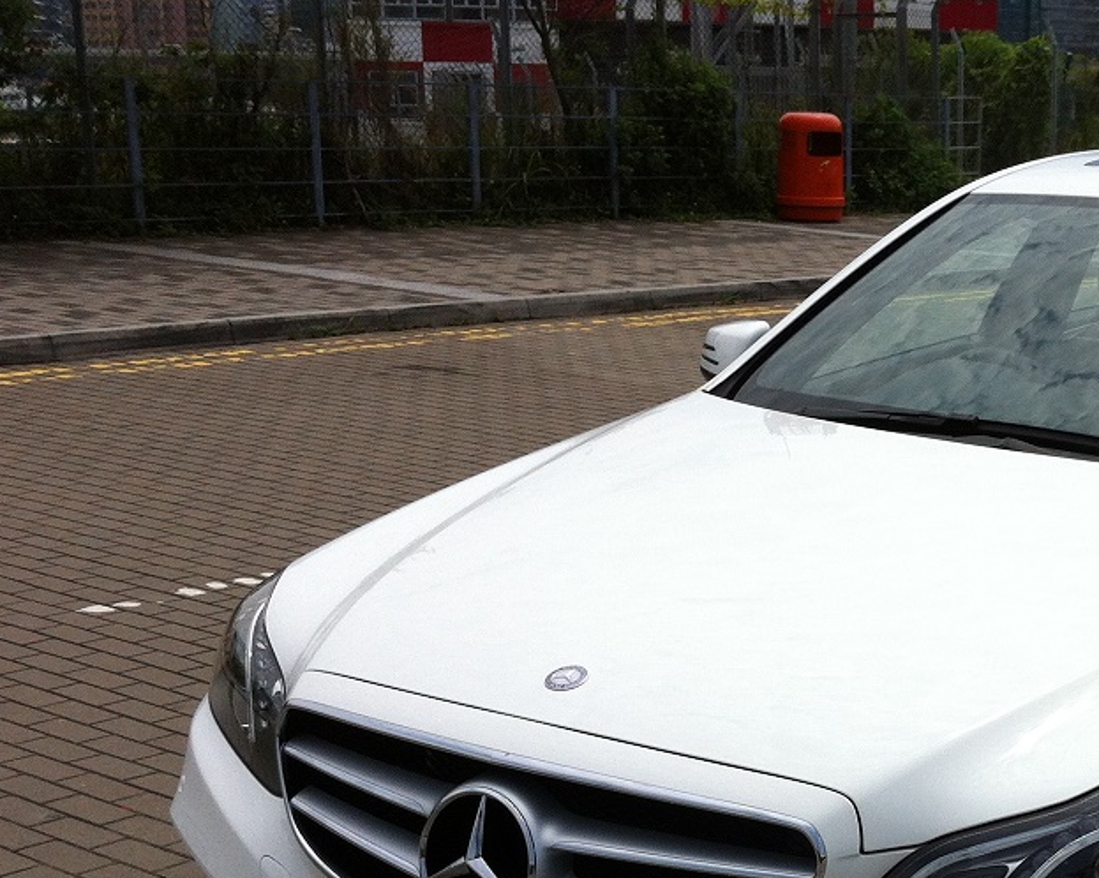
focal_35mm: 71
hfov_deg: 25.6
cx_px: 1067
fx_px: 2309
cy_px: 770
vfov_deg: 21.1
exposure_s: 1/2320
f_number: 2.8
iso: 80
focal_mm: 3.85
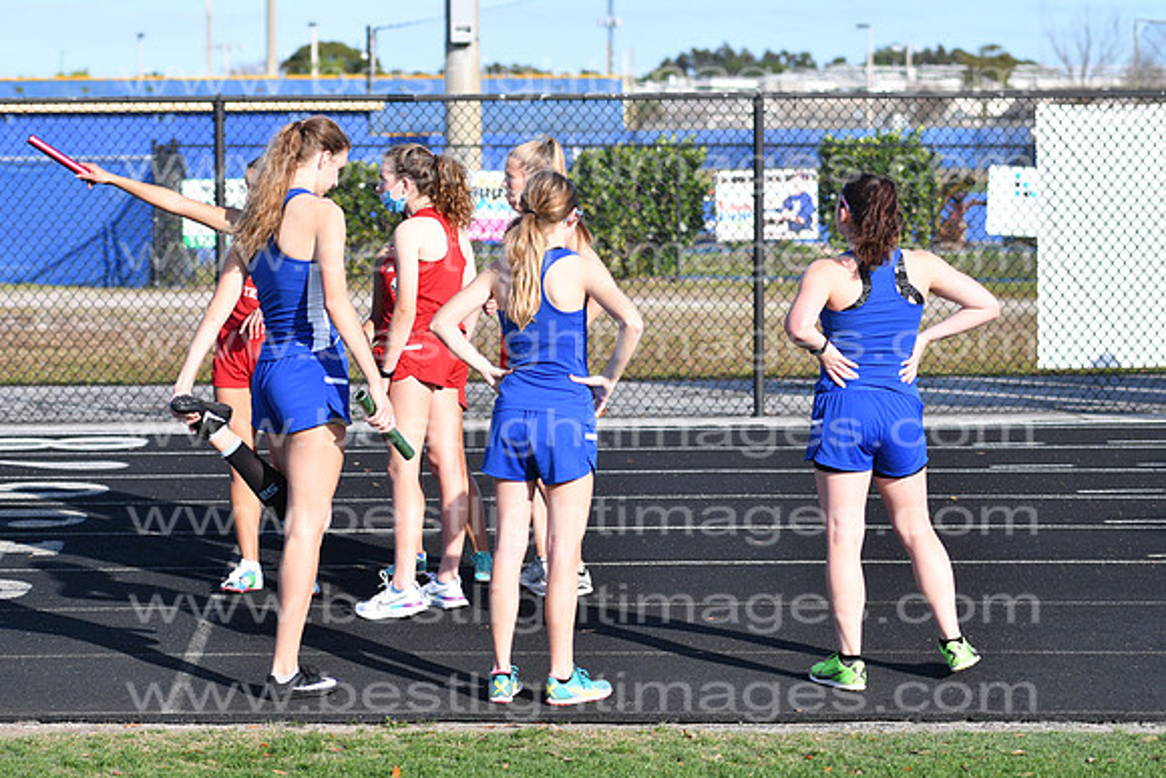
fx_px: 3401
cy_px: 389
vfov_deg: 13.0
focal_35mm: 105
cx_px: 583
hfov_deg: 19.5
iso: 250
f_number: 3.5
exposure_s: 1/3200
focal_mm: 70
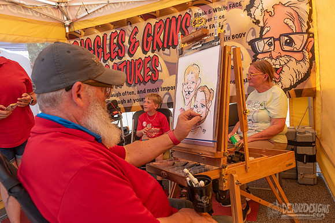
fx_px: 265
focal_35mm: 28
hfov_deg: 64.5
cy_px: 117
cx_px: 152
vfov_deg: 45.7
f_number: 5
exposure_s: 1/320
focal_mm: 24
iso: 200
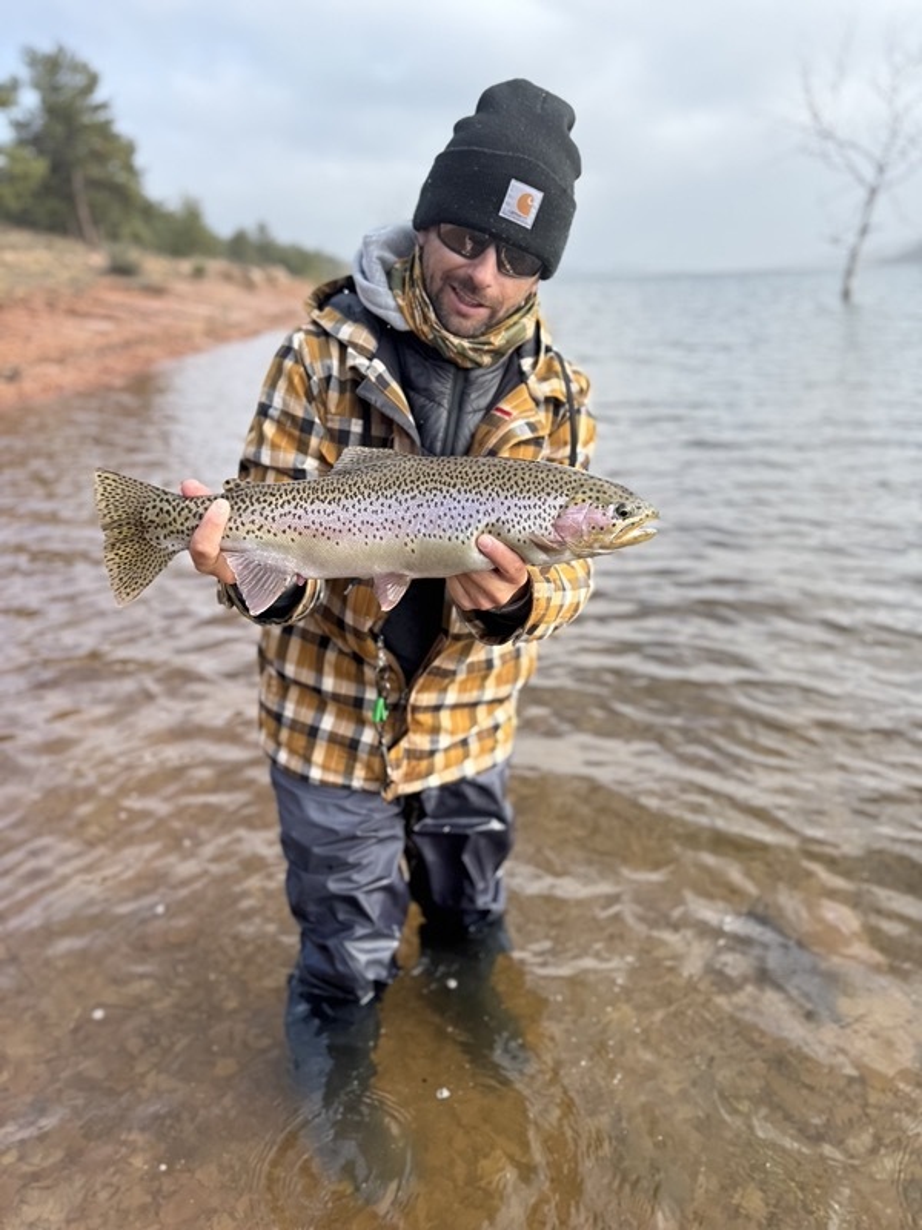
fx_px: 852
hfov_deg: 56.8
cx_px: 461
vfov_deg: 71.6
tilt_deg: -20.0
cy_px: 615
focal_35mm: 24
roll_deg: +2.5
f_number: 1.78
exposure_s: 1/1112
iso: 80
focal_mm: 6.76
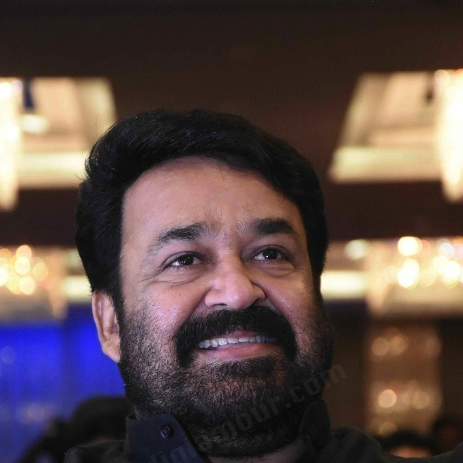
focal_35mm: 164
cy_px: 293
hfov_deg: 10.7
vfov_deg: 10.7
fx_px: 2476
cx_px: 232
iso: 8000
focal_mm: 85
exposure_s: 1/100
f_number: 5.3
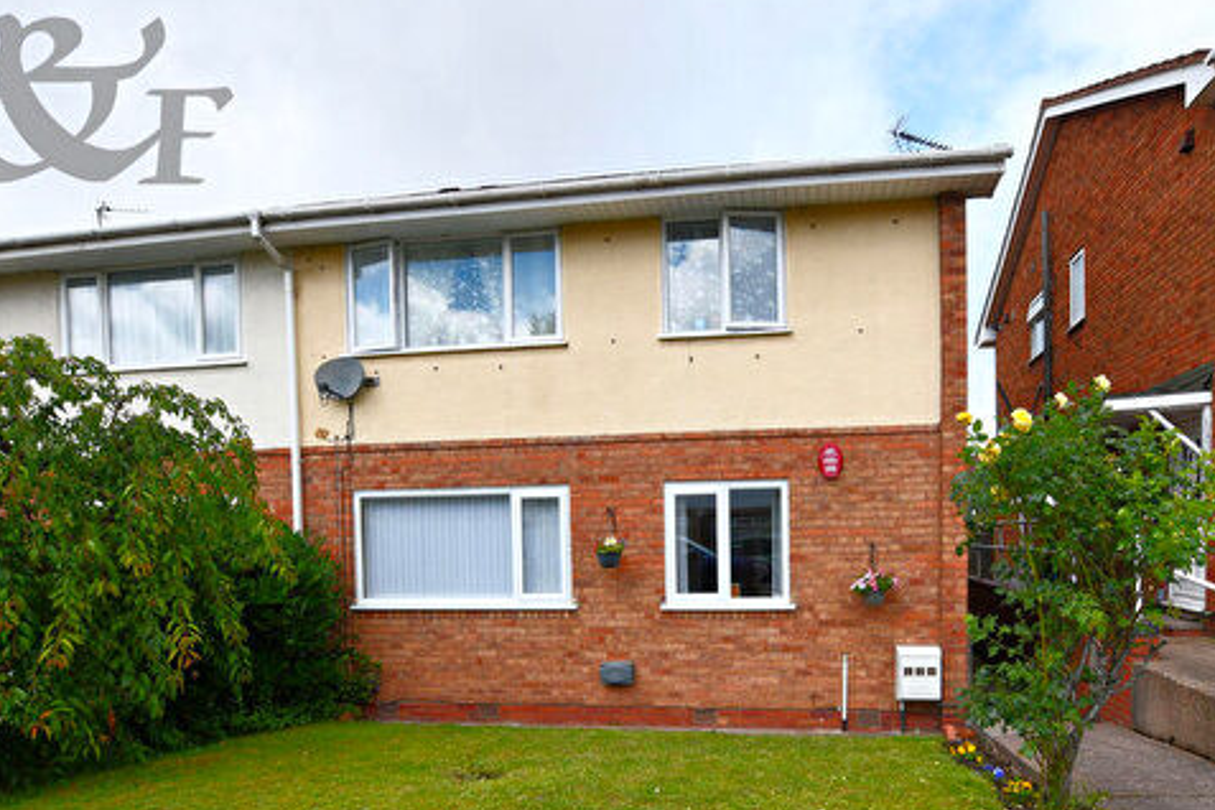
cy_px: 562
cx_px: 700
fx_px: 742
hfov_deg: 78.1
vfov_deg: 55.6
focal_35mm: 22
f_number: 8
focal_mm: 10
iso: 140
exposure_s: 1/250
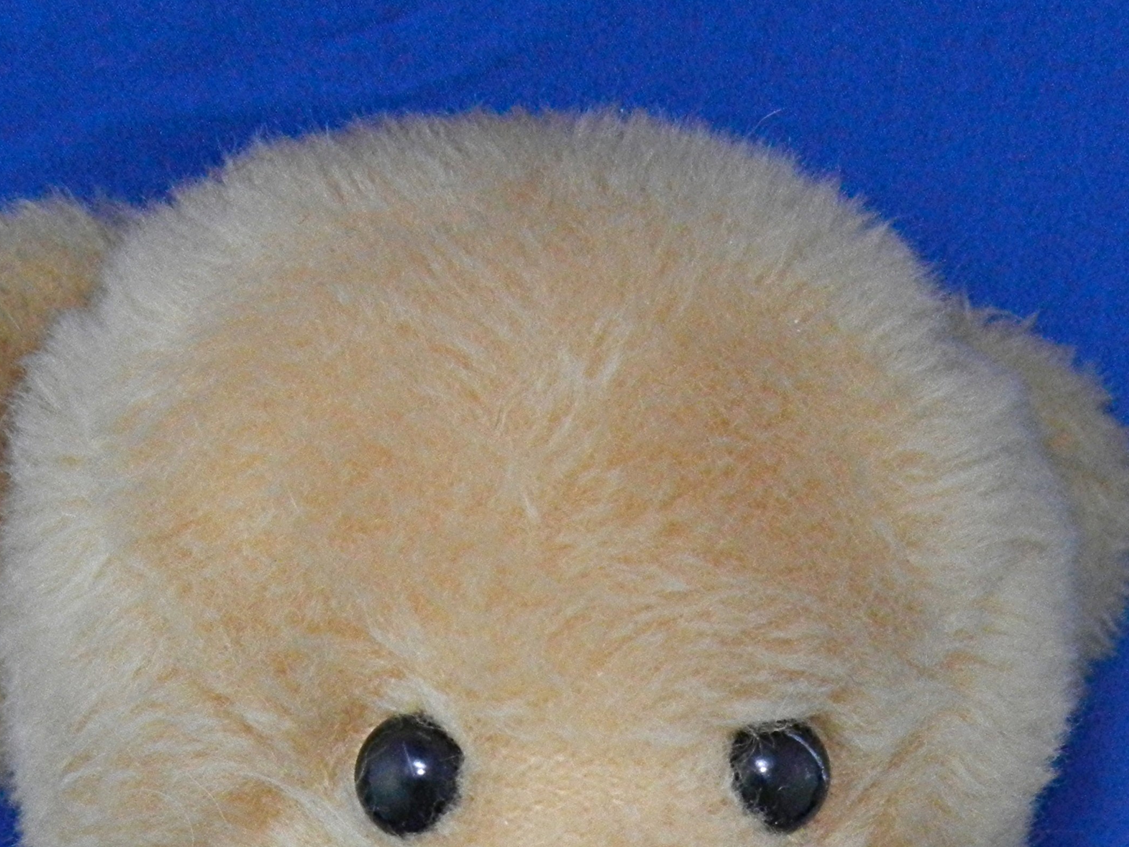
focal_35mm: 57
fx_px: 1859
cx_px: 577
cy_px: 775
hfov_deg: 33.8
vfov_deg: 24.8
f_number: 7
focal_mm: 5.4
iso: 800
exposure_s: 1/30
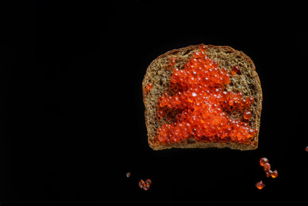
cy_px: 103
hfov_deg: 23.9
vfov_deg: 16.1
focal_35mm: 85
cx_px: 154
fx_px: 728
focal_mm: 85
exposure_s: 1/160
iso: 160
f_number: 14
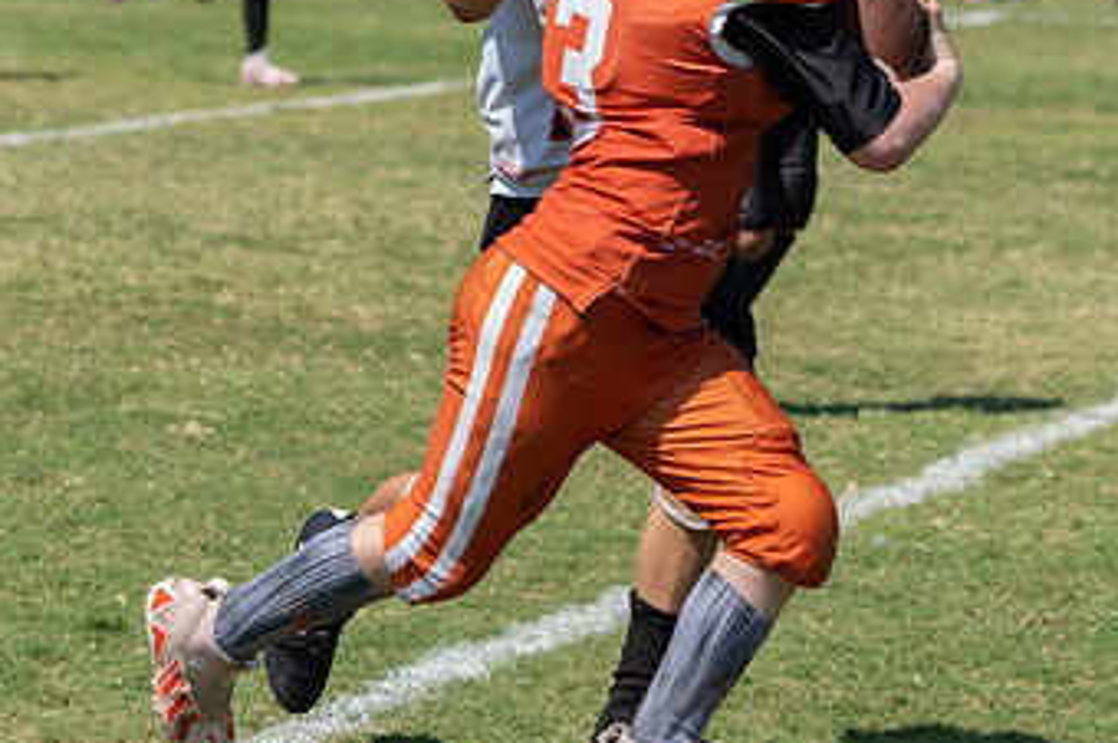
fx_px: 6981
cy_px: 309
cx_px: 507
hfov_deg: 9.2
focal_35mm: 225
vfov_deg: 6.1
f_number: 5.6
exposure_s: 1/800
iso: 200
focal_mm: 100
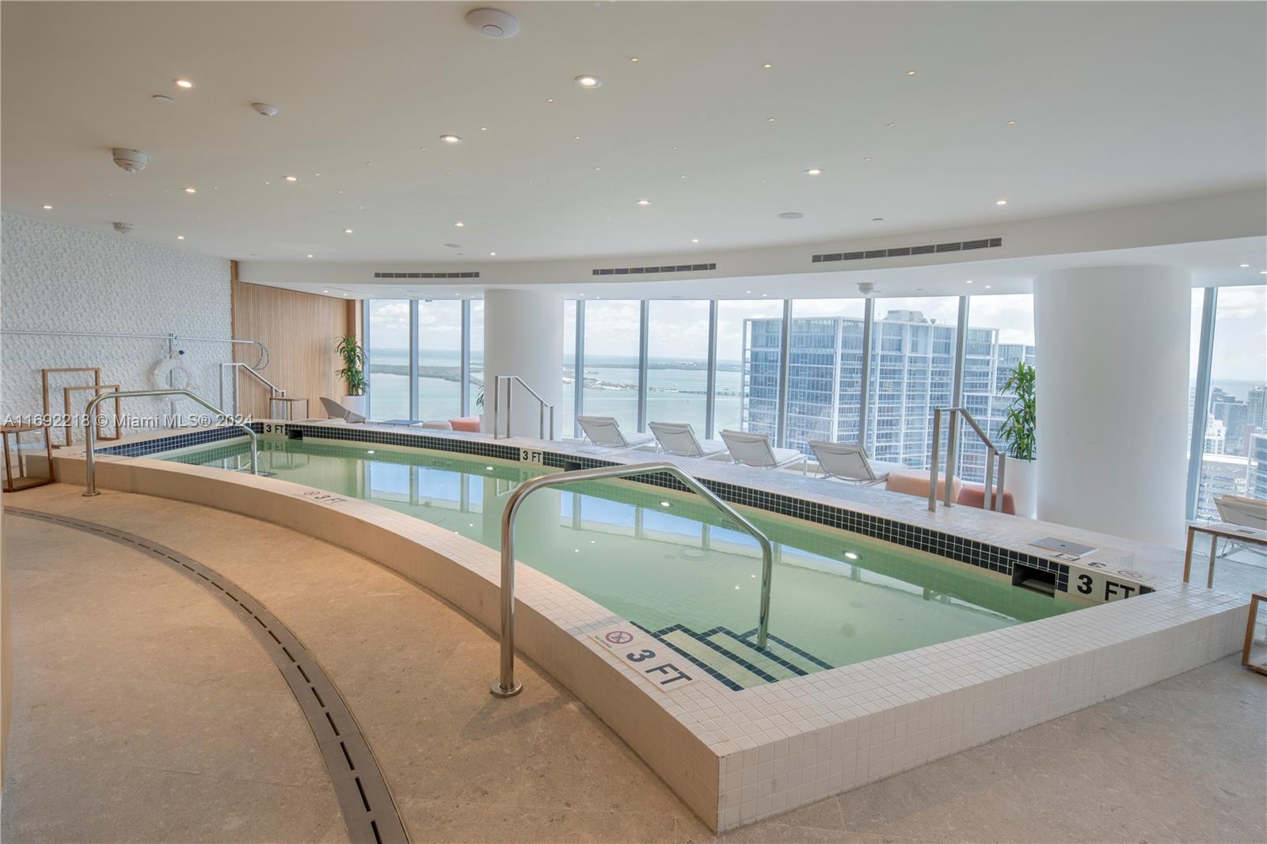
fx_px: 528
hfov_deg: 100.4
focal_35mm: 15
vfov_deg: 77.3
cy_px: 422
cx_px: 634
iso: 80
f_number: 9
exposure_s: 1/80
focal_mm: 15
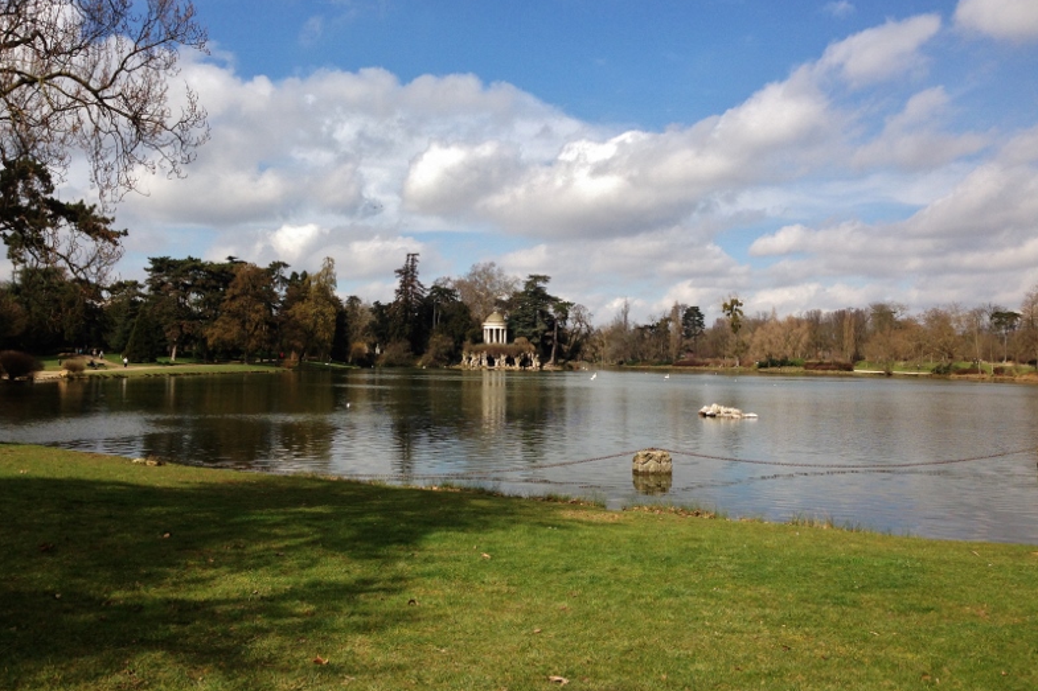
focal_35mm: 35
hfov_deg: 54.4
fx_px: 1009
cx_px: 521
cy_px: 308
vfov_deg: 37.8
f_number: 2.4
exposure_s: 1/1869
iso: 50
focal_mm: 4.13
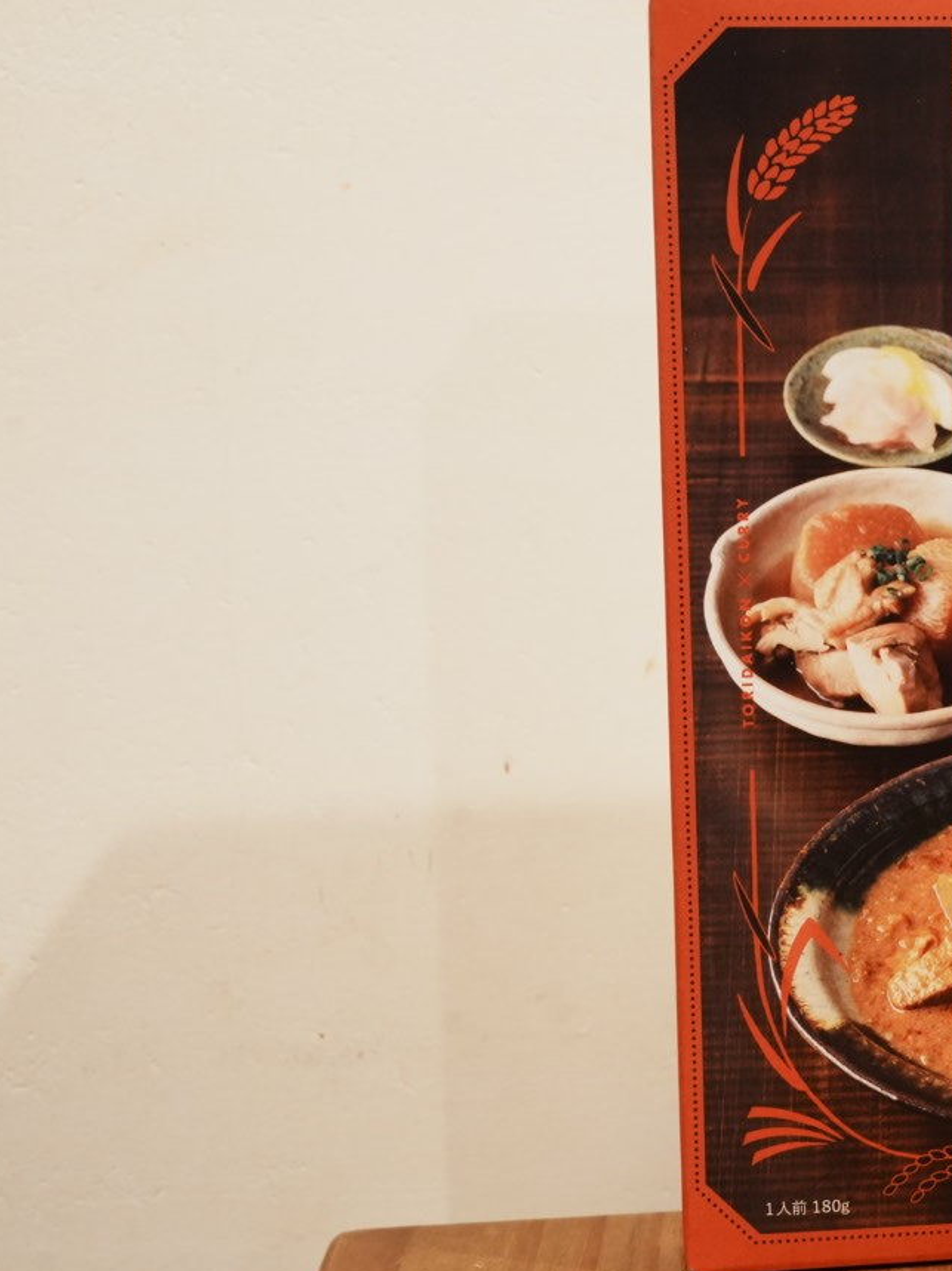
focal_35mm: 87
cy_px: 610
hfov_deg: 16.4
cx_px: 1093
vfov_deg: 22.5
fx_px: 3192
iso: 4000
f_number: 9
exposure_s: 1/20
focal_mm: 48
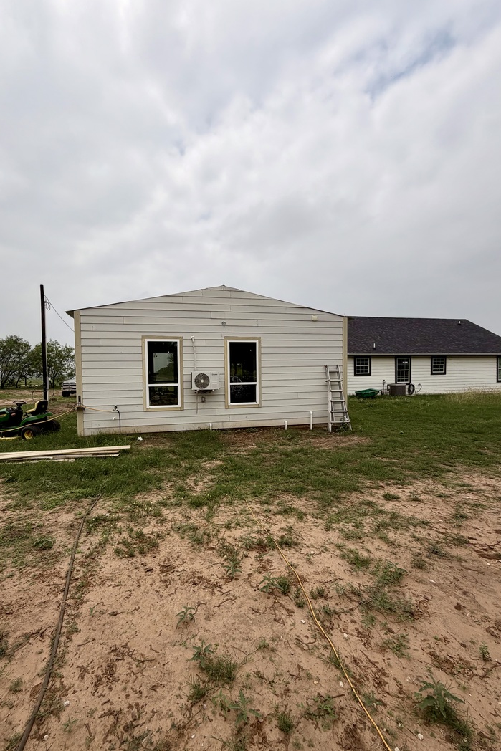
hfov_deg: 76.9
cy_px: 386
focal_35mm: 15
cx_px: 216
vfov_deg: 100.4
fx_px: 313
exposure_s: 1/1656
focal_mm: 2.22
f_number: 2.2
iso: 20
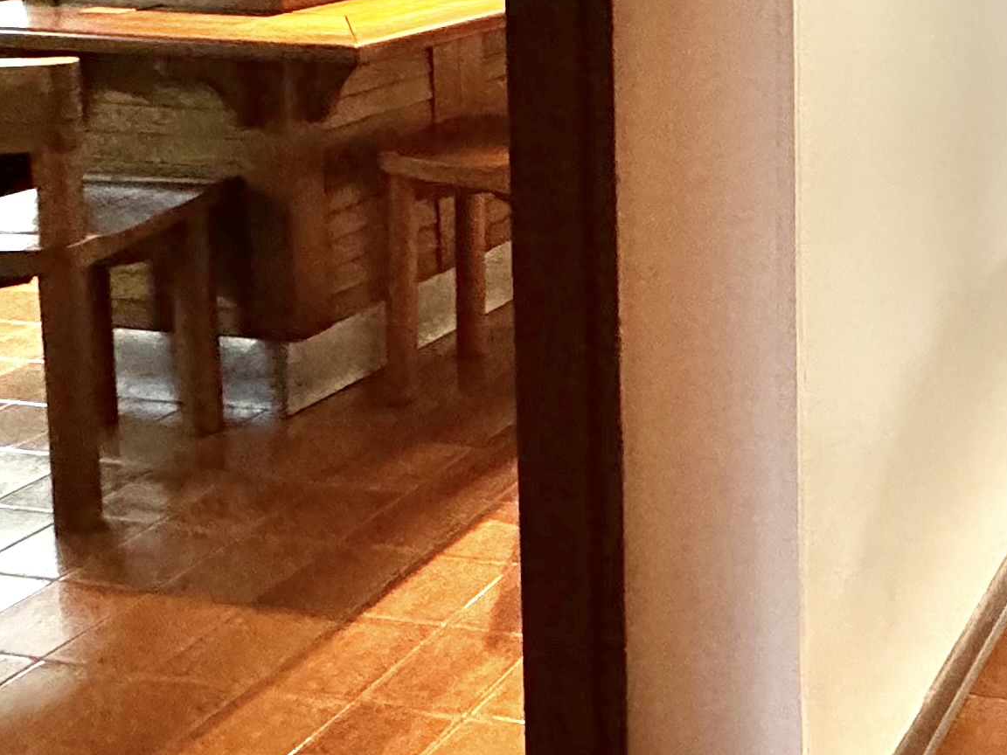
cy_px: -112
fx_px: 1425
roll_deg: +0.0
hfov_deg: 31.7
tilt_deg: -4.0
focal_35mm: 49
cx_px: 1244
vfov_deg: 26.8
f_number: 2.2
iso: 320
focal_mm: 2.22
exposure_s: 1/60
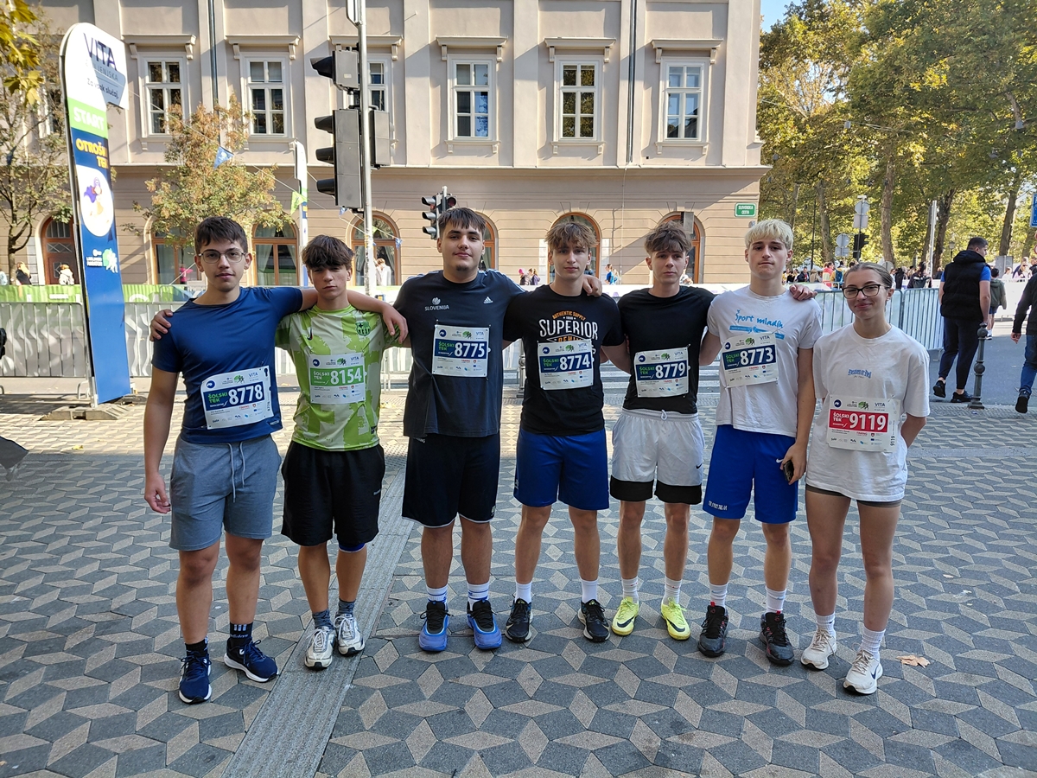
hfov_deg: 69.4
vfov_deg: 54.9
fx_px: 749
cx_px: 518
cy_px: 389
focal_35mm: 25
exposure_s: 1/278
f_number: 1.8
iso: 50
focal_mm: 4.69
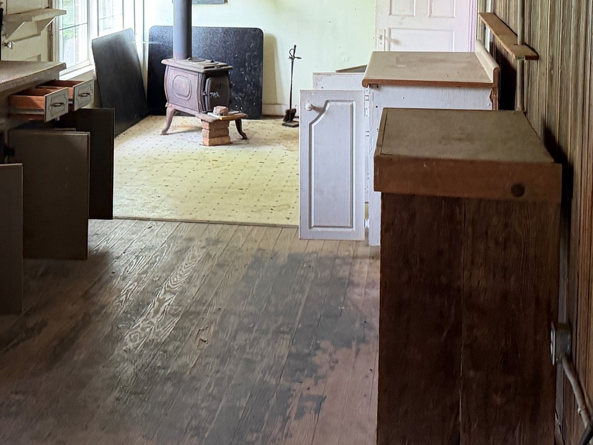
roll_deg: -1.5
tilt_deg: -3.7
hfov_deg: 36.1
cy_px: -10
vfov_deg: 26.0
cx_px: 260
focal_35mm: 53
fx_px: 908
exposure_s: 1/60
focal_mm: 6.76
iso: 250
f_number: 1.78
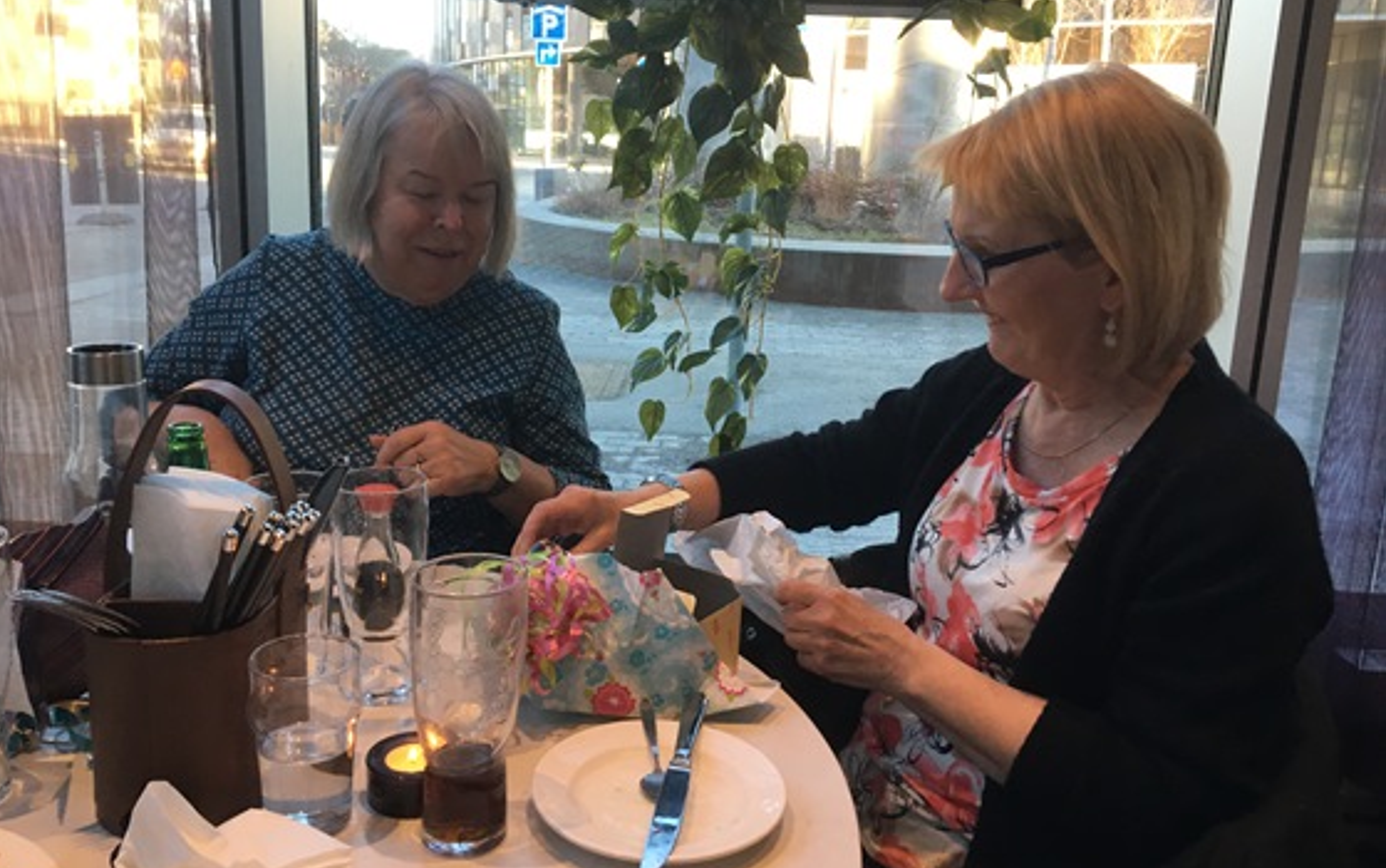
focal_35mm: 31
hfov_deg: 61.2
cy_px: 386
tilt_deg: -12.8
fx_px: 1172
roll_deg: -3.3
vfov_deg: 40.6
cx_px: 689
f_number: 2.2
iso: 50
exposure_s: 1/33
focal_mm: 4.15
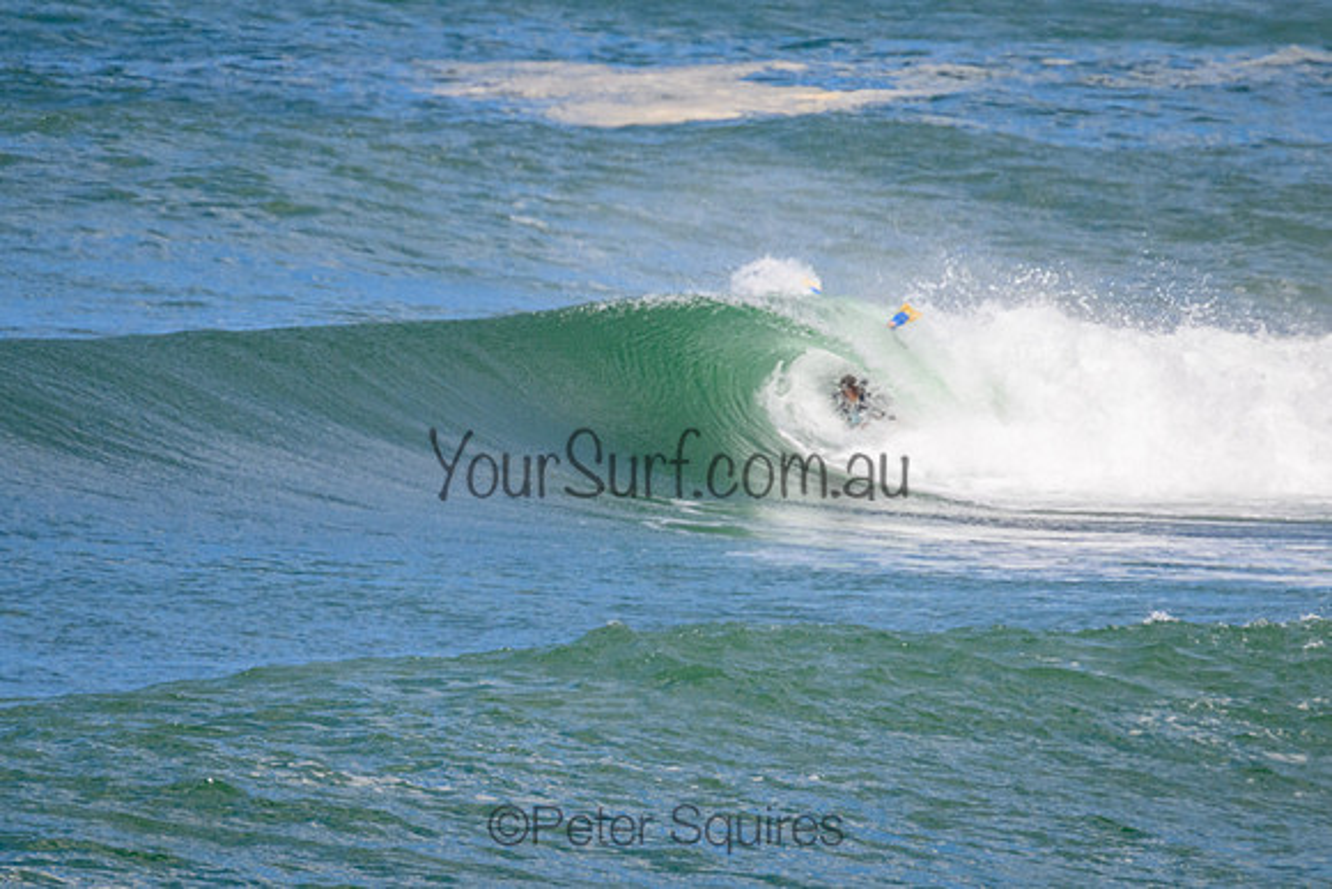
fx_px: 40733
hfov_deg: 1.9
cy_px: 483
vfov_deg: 1.3
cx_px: 564
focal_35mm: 1101
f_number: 11
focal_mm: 800
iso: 900
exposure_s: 1/2000
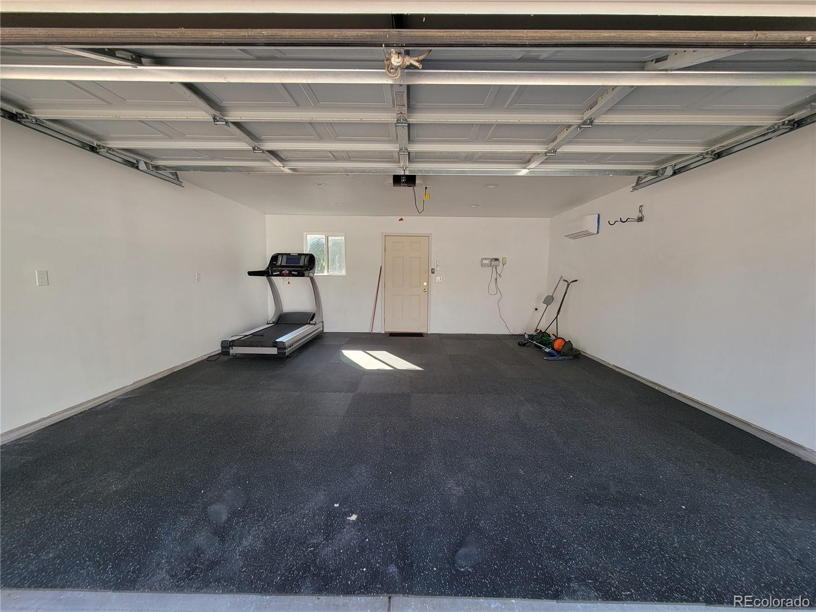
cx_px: 408
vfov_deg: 89.9
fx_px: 306
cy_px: 306
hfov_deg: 106.2
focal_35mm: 13
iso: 64
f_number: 2.2
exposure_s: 1/120
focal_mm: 2.2
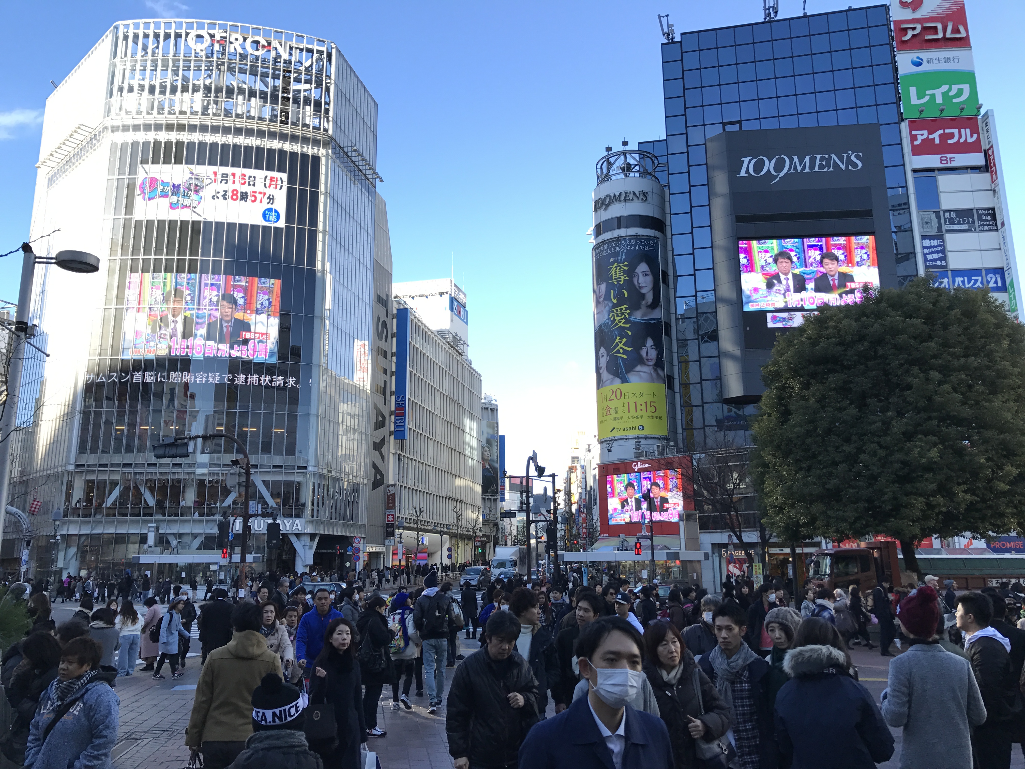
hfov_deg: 63.4
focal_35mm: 28
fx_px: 829
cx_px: 512
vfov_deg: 49.7
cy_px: 384
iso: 20
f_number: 1.8
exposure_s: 1/443
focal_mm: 3.99
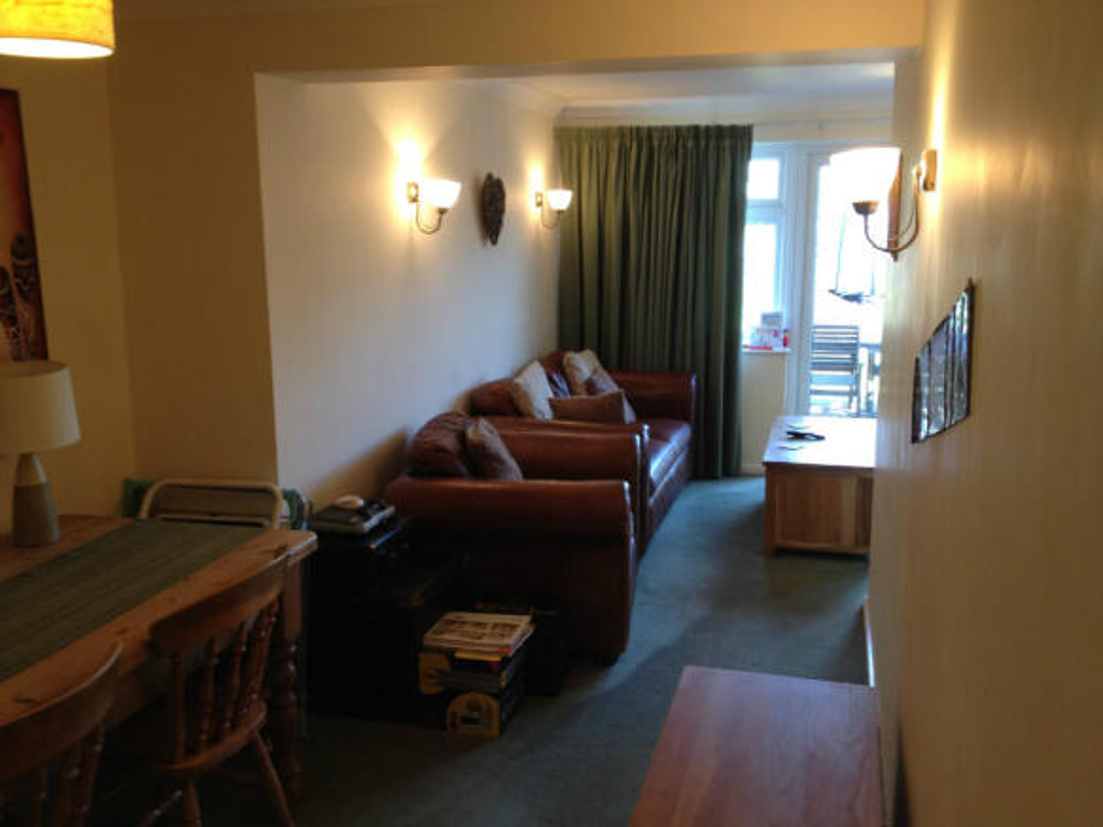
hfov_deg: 52.6
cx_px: 552
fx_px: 1115
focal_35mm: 35
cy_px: 414
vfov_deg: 40.7
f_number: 2.4
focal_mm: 4.28
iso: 64
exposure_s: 1/20
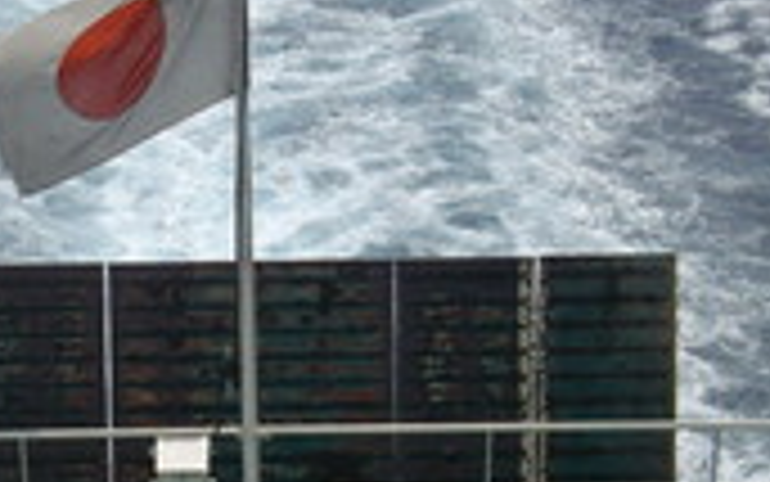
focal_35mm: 103
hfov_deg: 20.1
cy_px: 243
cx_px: 234
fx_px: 2162
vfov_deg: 12.7
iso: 80
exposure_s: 1/640
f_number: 5.6
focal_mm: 6.2
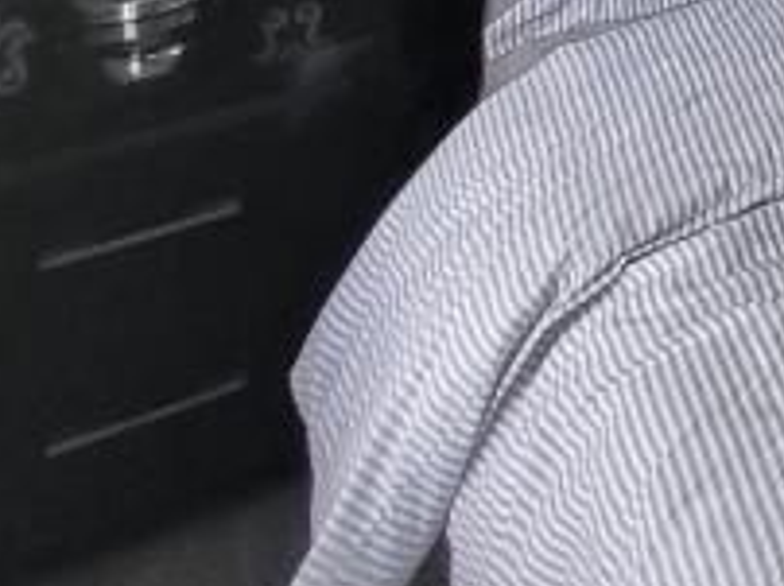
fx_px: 1493
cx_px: 1894
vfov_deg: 15.7
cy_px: -691
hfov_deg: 15.1
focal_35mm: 66
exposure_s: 1/50
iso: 160
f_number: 2.2
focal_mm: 1.74
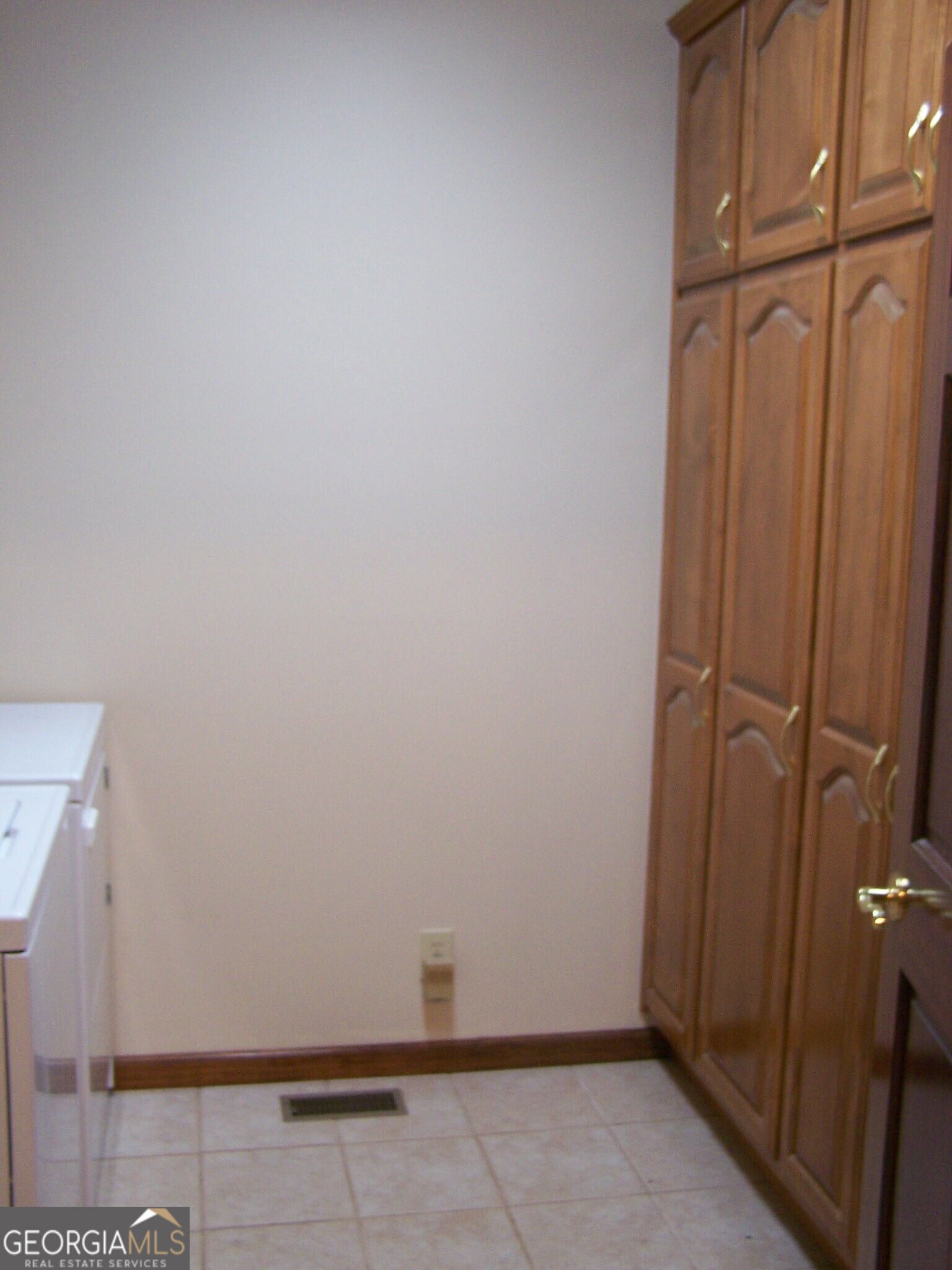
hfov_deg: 37.7
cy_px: 635
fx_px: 1393
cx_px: 476
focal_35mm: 38
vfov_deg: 49.0
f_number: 2.8
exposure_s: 1/15
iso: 160
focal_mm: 6.3
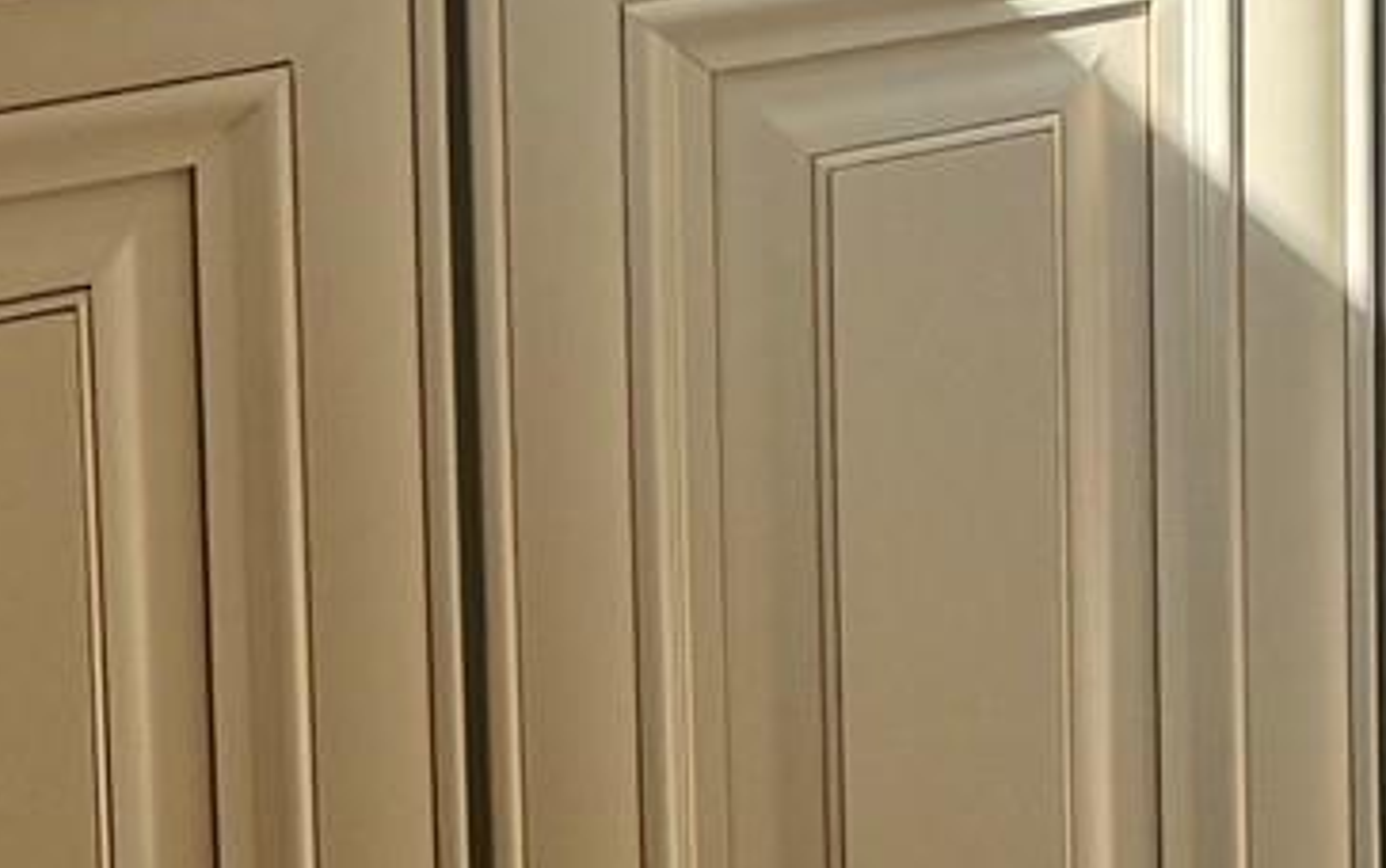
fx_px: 5405
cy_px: -1561
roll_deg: +2.0
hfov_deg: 13.8
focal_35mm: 143
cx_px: 2041
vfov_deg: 8.1
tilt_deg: -2.5
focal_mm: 6.76
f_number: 1.78
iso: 80
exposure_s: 1/562
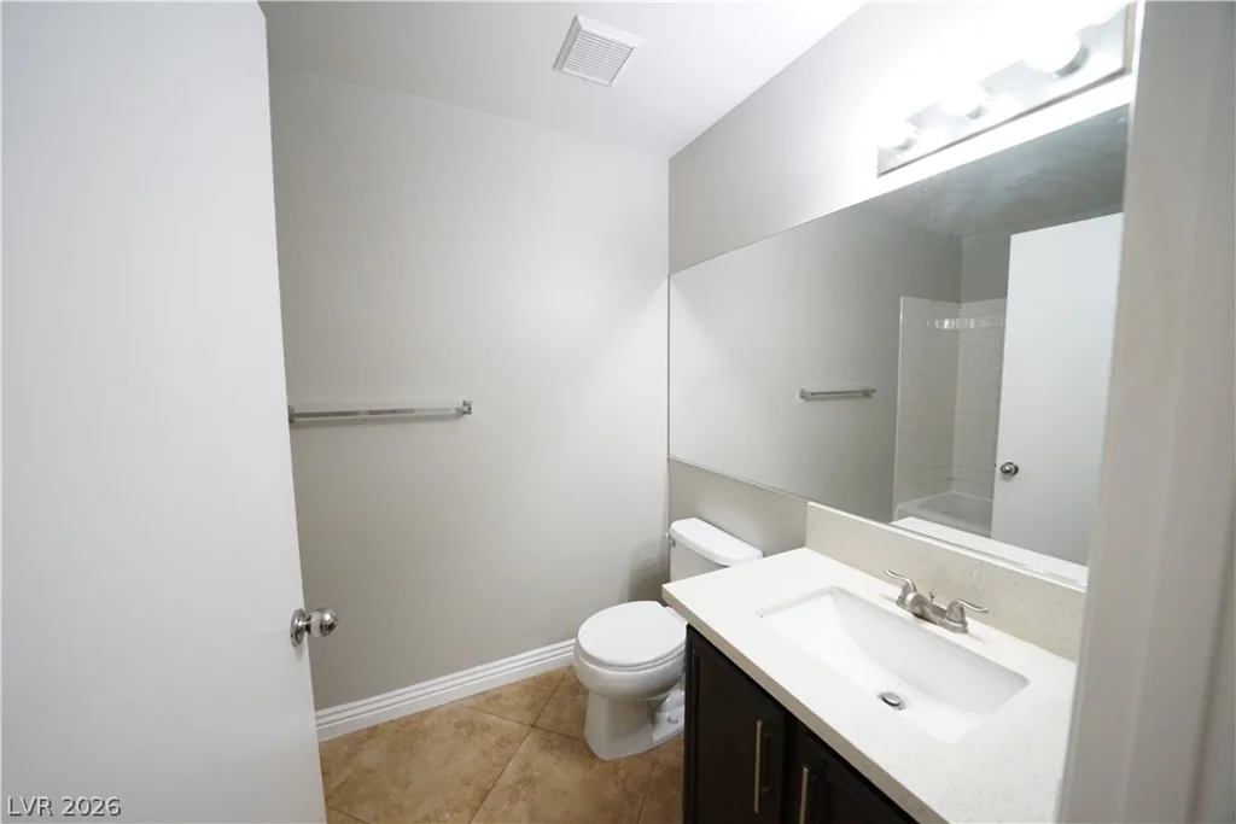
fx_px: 412
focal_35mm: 12
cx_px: 618
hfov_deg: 112.6
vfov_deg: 90.0
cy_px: 412
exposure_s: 1/80
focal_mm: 12
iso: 5000
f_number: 9
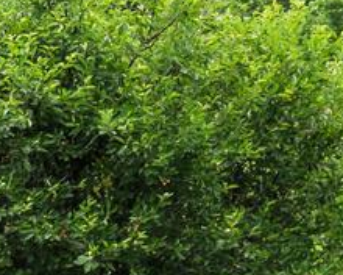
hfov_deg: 5.8
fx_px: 3015
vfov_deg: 5.2
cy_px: 104
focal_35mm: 297
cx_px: -868
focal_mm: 34
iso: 200
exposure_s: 1/60
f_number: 7.1
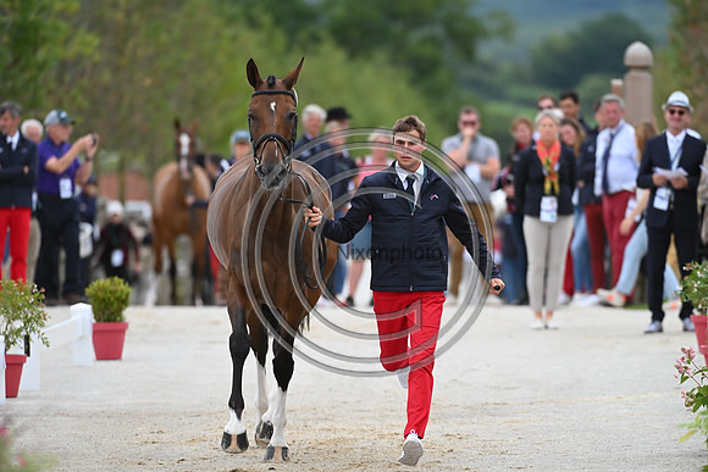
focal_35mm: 400
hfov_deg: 5.2
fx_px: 7868
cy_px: 236
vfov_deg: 3.4
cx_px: 354
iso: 720
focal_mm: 400
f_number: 5.6
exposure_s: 1/1600
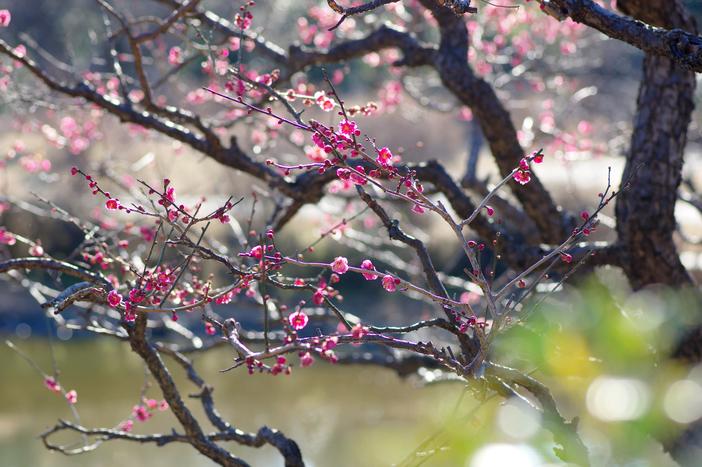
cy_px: 234
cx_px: 351
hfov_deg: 13.7
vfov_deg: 9.1
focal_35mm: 150
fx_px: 2923
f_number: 4
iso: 200
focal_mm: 100
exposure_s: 1/200
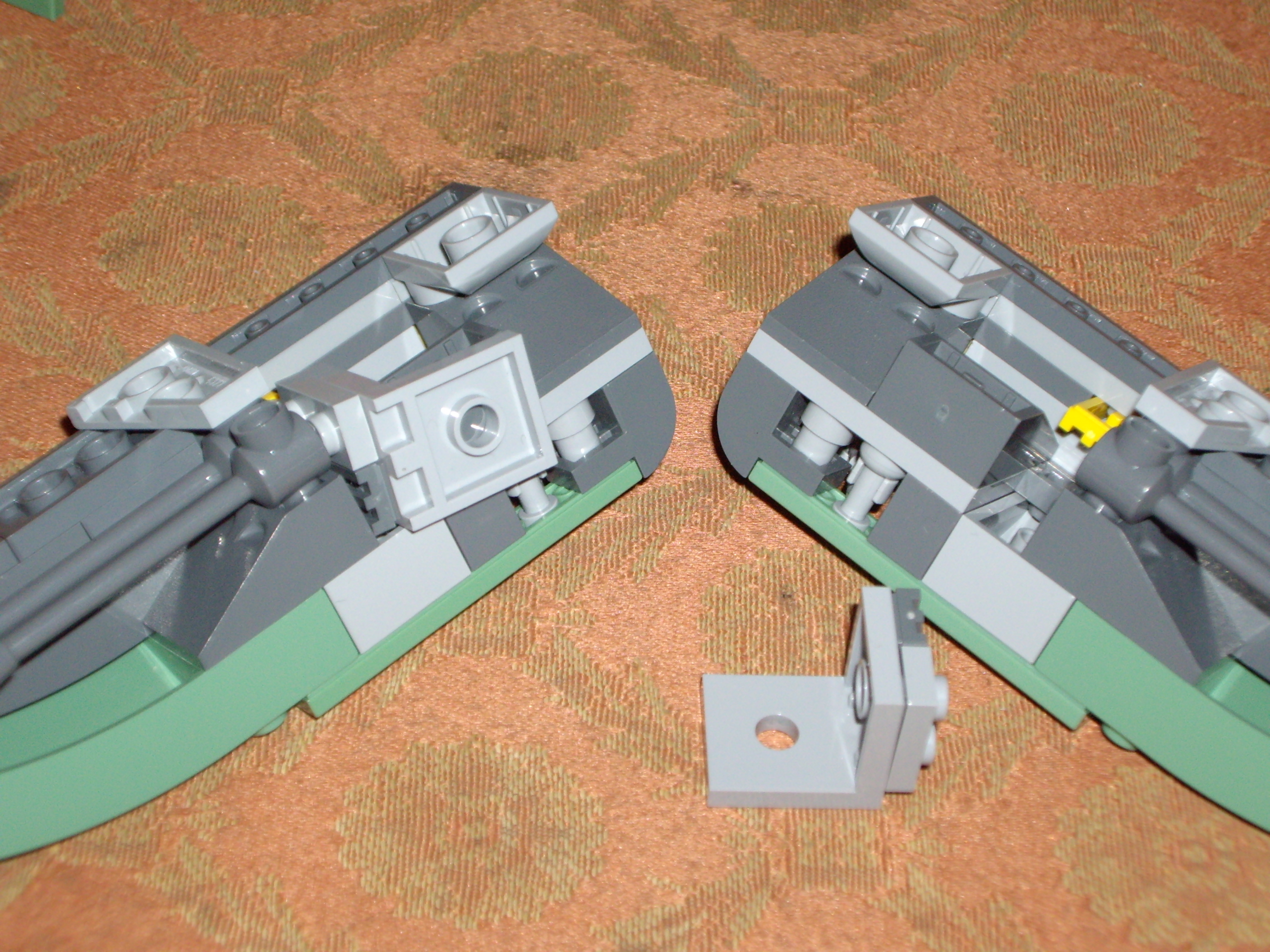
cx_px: 635
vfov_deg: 18.7
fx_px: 2898
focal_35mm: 79
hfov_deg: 24.7
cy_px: 476
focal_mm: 12.8
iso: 200
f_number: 4.1
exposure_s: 1/80
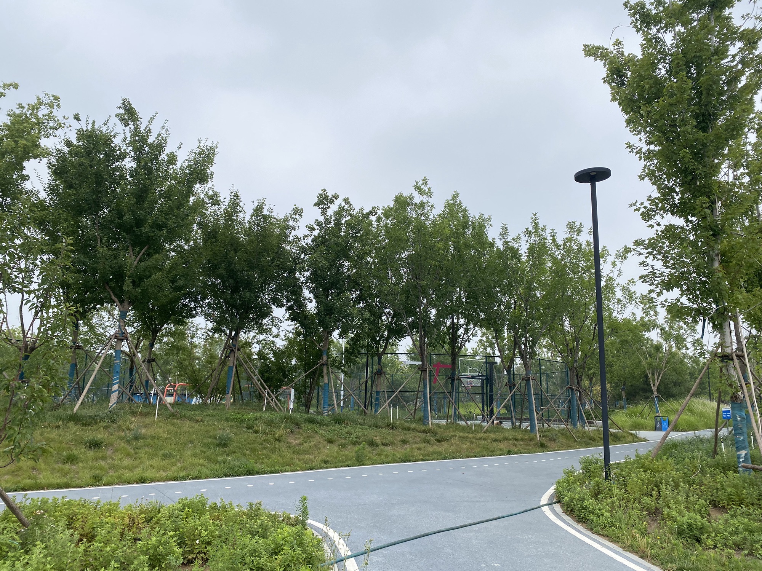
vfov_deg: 53.1
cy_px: 286
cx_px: 381
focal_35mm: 26
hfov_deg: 67.3
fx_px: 572
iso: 32
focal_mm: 4.25
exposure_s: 1/2141
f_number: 1.8
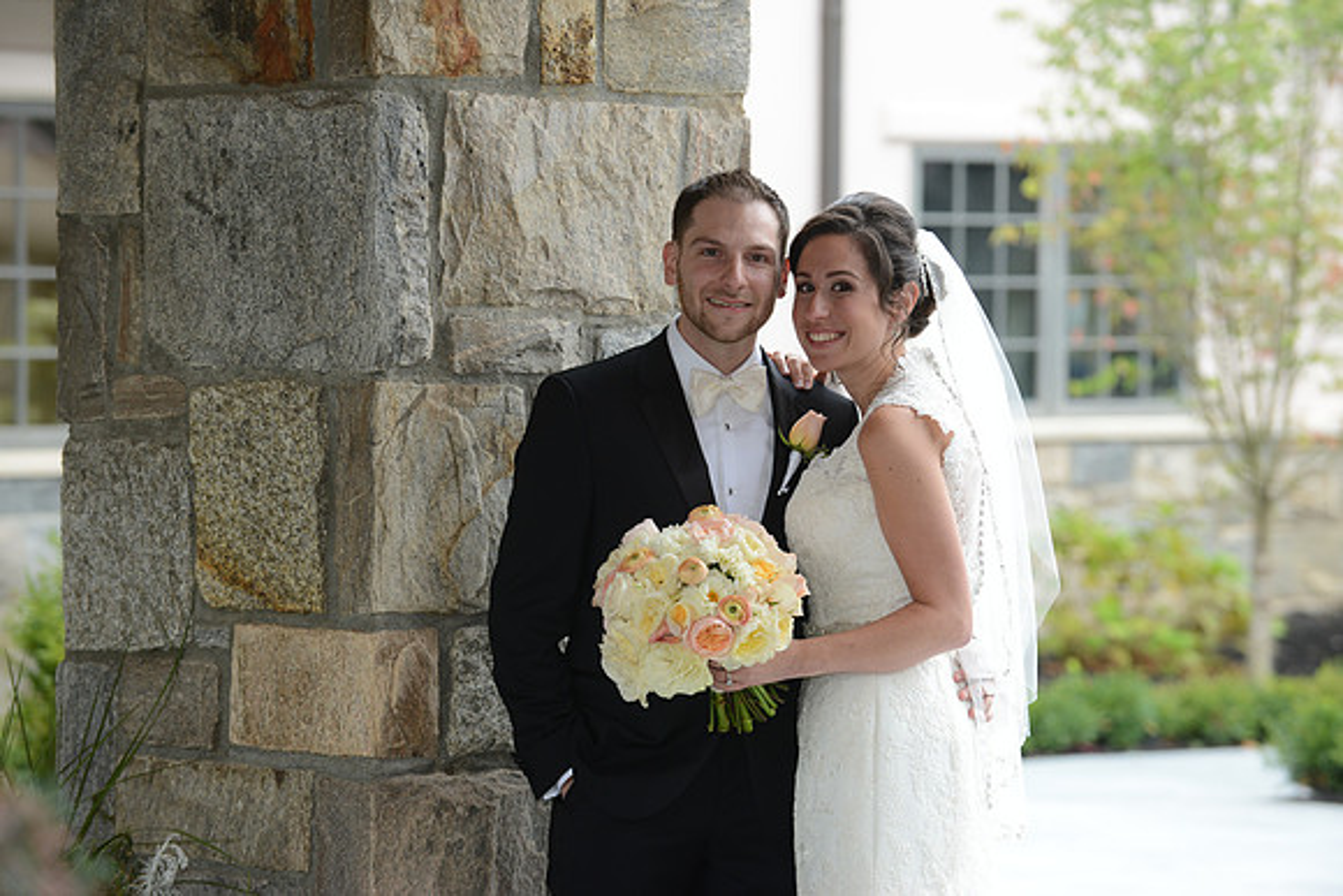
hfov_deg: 12.1
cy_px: 448
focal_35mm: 170
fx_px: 6343
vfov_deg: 8.1
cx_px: 672
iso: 500
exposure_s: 1/250
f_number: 6.3
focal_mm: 170
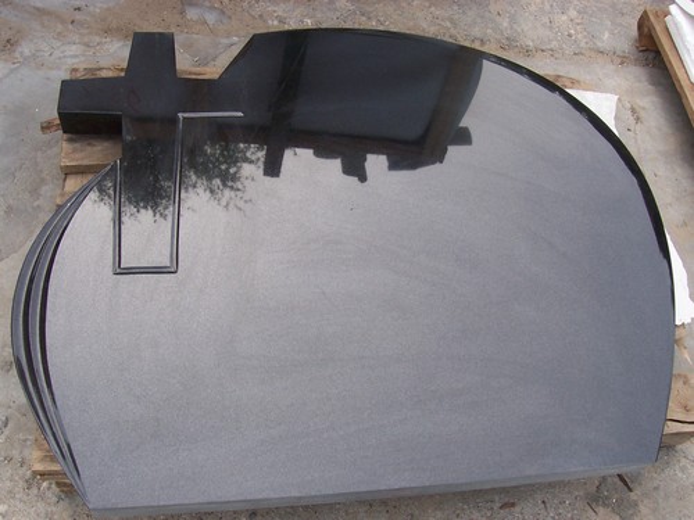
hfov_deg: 50.1
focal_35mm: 37
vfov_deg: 38.7
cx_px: 347
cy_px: 260
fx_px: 742
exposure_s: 1/180
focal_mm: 5.6
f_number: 5.6
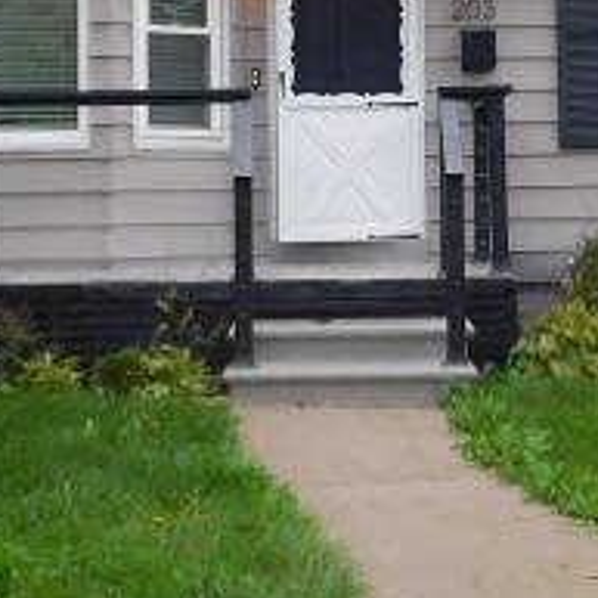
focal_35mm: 88
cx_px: 375
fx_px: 1720
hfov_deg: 19.7
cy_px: 118
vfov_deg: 19.5
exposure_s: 1/100
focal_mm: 5.3
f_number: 3.2
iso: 125
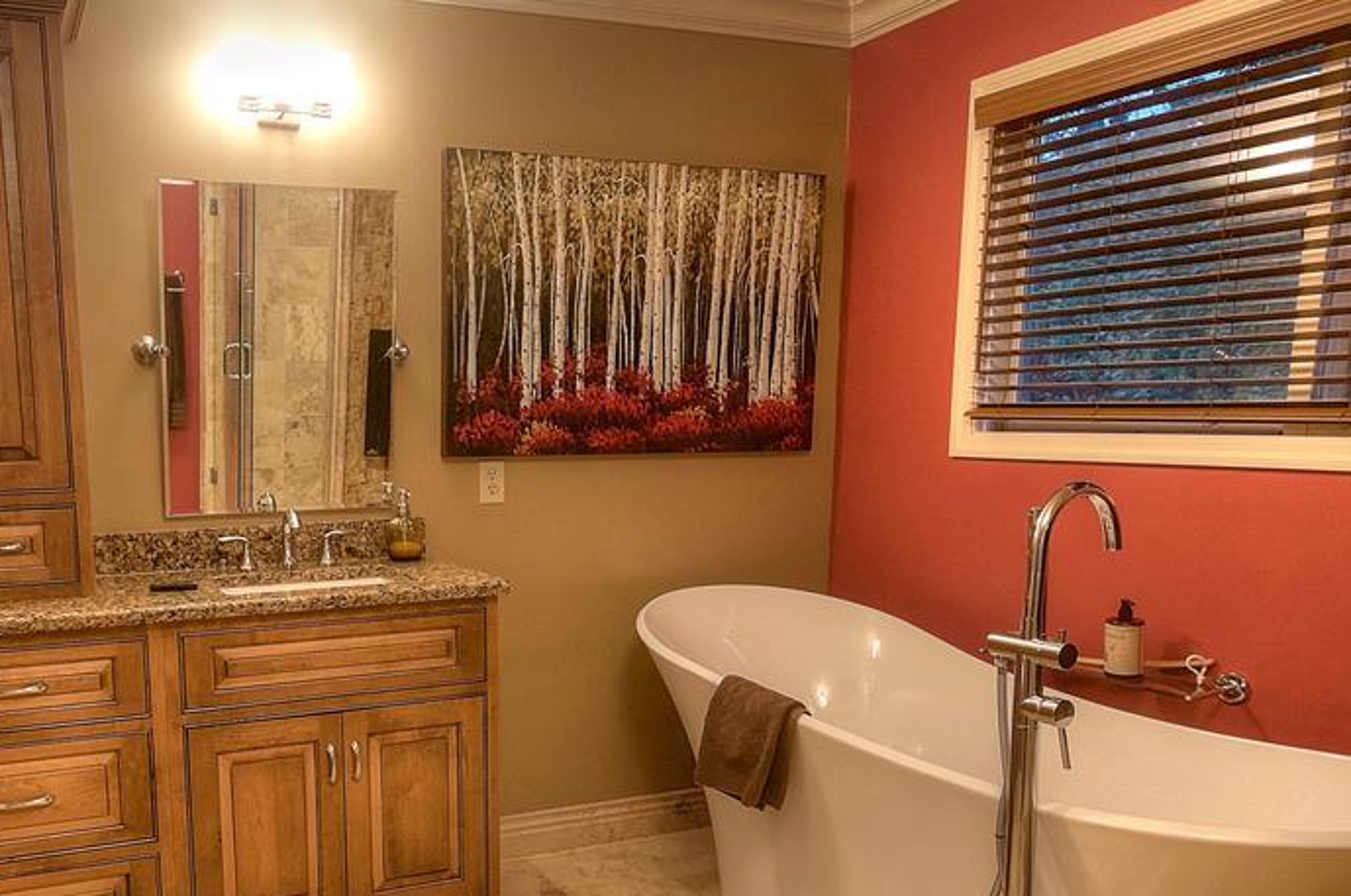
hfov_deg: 58.3
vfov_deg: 42.2
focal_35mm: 31
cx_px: 378
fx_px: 1154
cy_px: 551
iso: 1000
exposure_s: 1/5
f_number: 10
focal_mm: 13
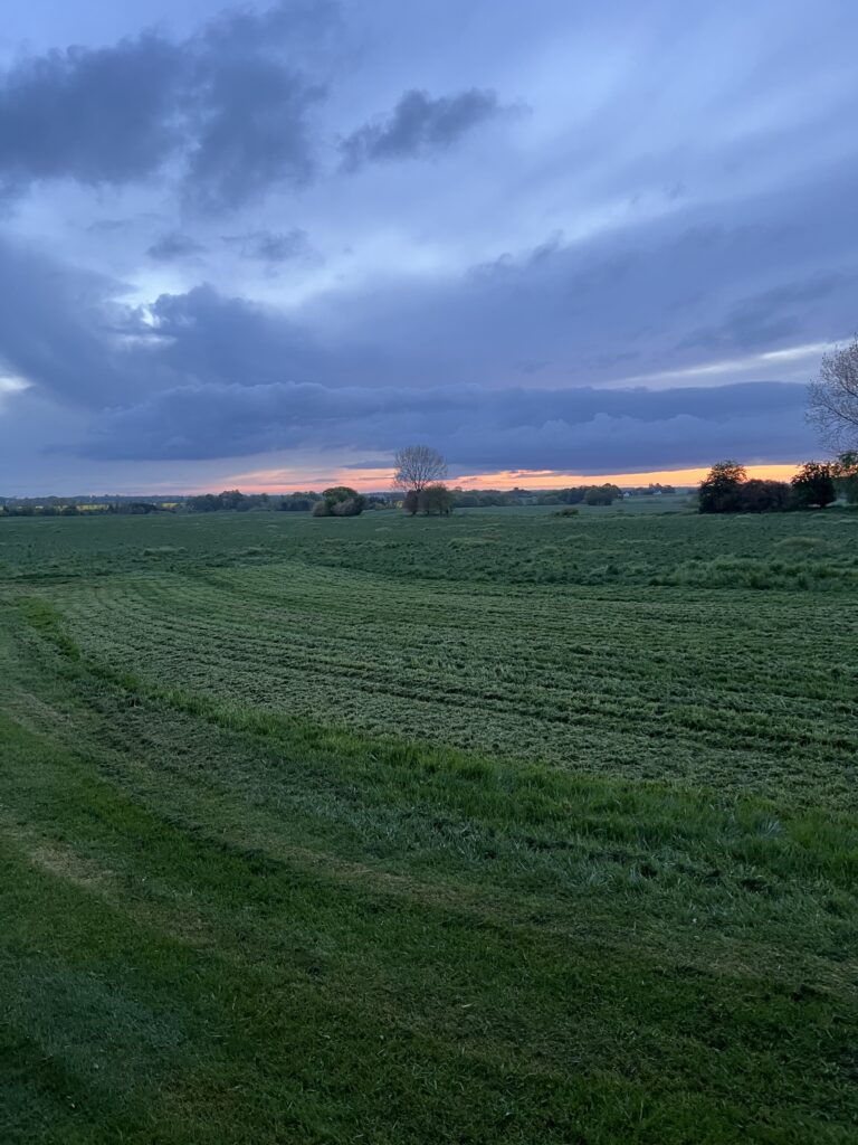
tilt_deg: -5.9
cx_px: 429
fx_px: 859
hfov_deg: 53.1
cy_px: 572
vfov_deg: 67.3
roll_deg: +0.4
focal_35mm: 26
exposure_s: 1/60
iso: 250
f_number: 1.5
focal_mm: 5.7
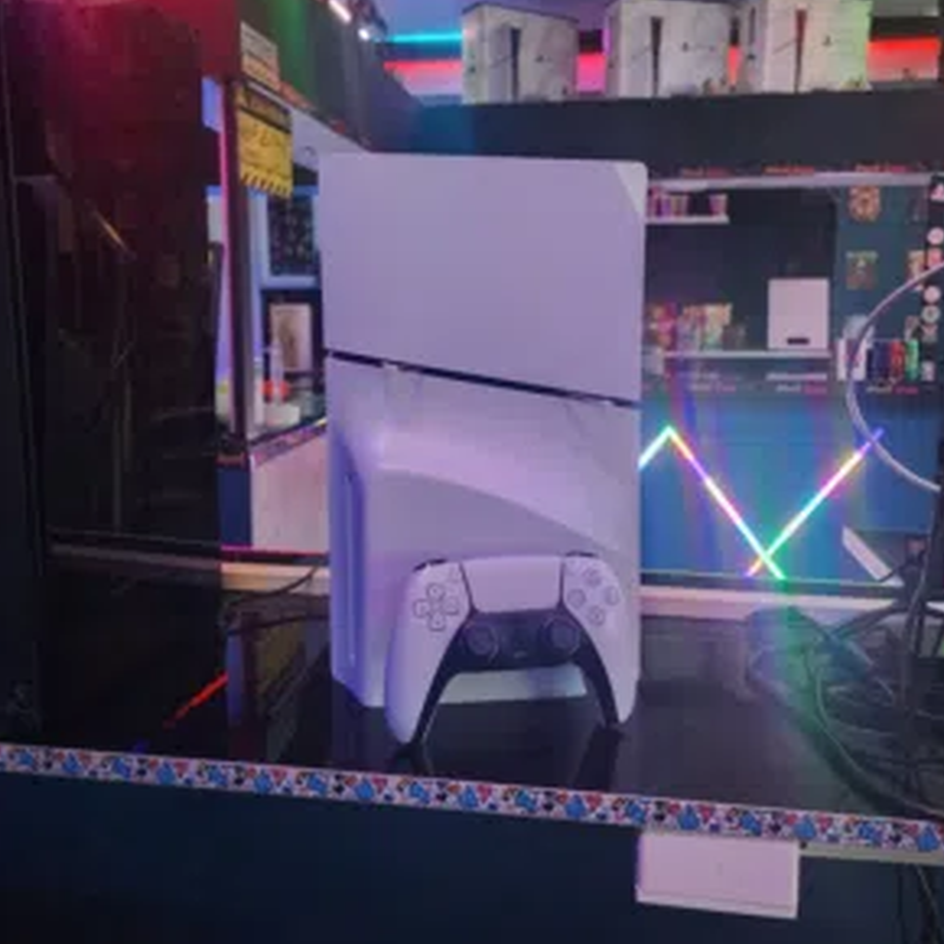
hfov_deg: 57.3
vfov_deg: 57.2
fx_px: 864
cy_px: 420
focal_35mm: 28
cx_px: 469
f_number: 1.8
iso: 640
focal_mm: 6.4
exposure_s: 1/25
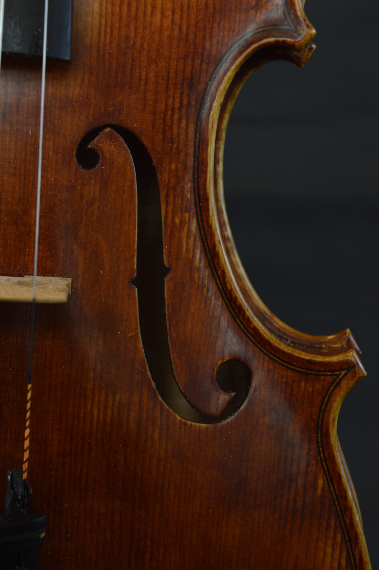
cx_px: 190
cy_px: 285
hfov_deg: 16.5
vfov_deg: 24.6
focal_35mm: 82
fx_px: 1305
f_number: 9
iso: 400
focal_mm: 55
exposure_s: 1/80
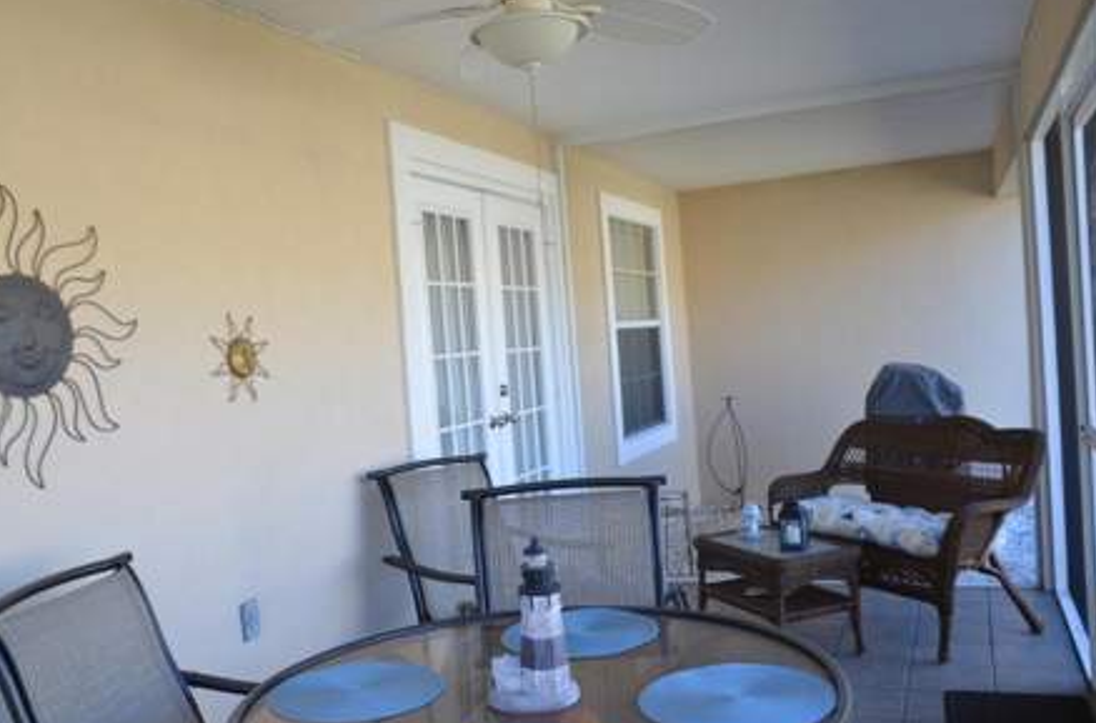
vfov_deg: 38.0
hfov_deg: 55.1
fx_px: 1048
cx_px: 500
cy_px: 382
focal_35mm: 35
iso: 400
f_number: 5.6
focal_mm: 21
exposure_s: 1/125
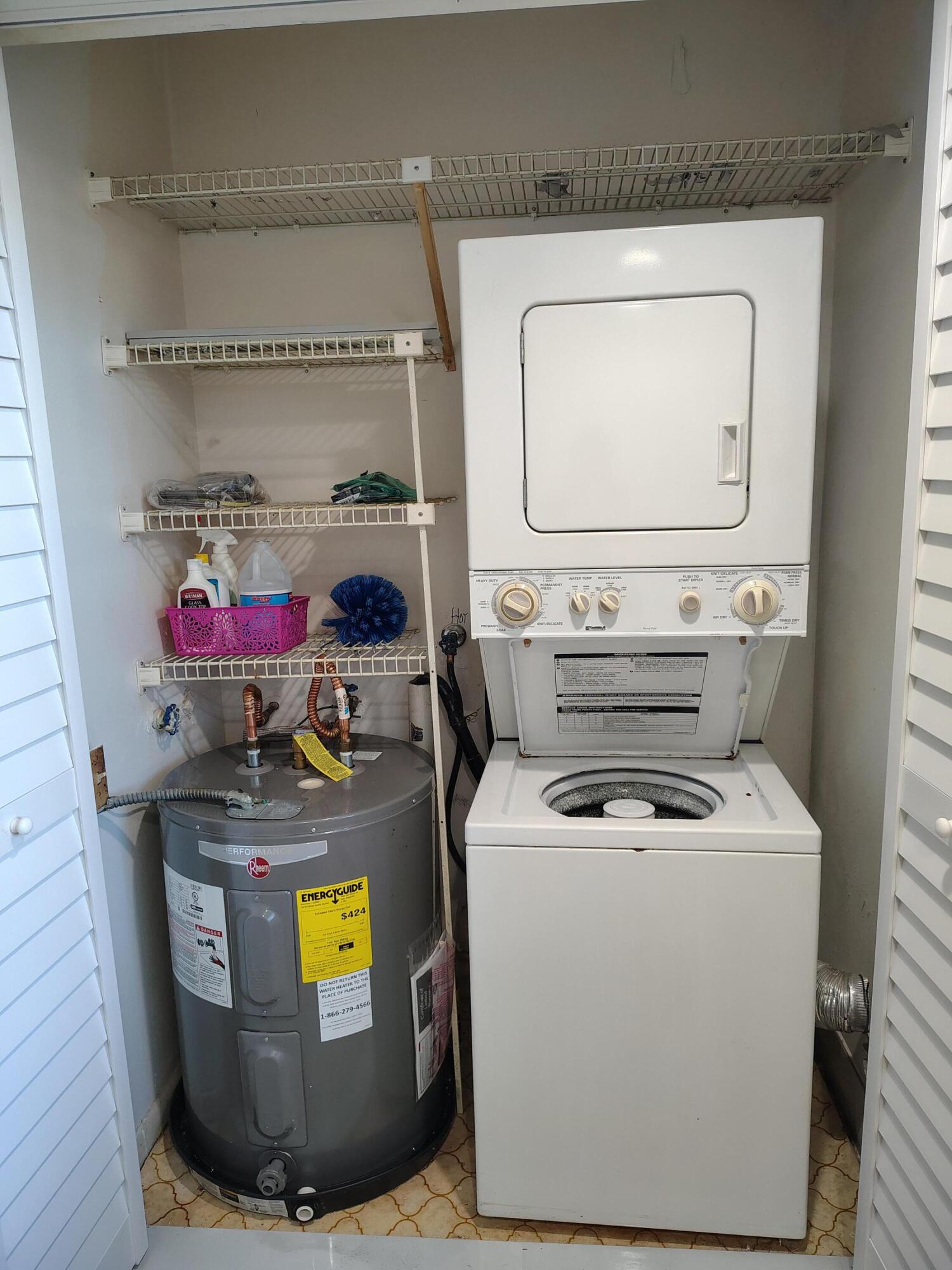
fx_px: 880
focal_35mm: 24
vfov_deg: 71.6
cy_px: 635
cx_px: 476
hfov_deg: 56.8
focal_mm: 5.56
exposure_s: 1/120
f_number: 1.8
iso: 661
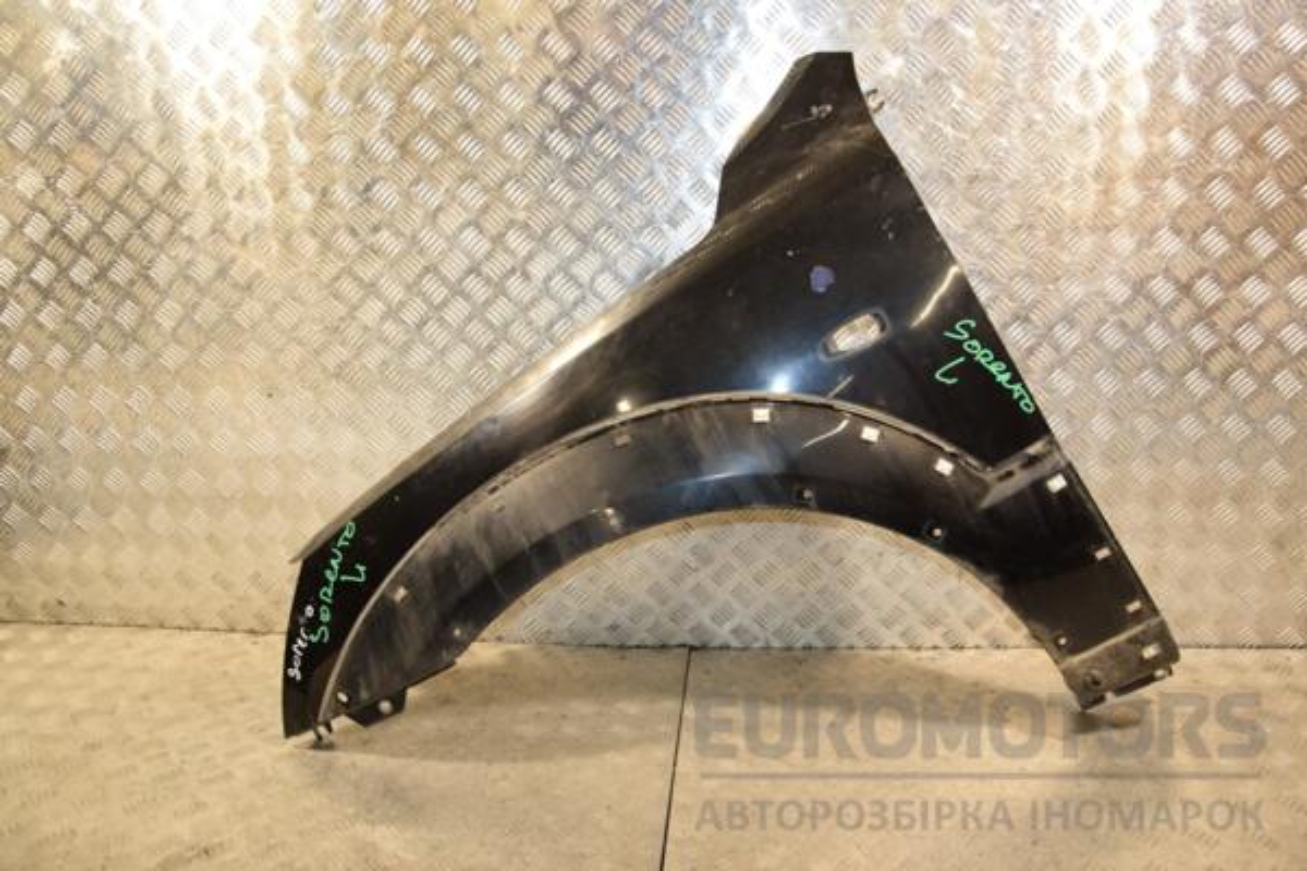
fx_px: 980
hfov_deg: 67.4
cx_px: 654
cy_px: 436
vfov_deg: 47.9
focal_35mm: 27
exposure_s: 1/160
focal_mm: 18
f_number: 5
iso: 800
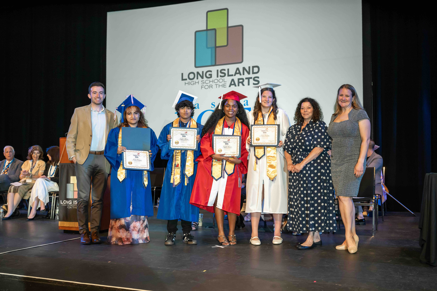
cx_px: 218
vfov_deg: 35.1
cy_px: 146
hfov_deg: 50.7
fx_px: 461
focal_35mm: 38
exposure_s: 1/250
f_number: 4
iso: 1600
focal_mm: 38
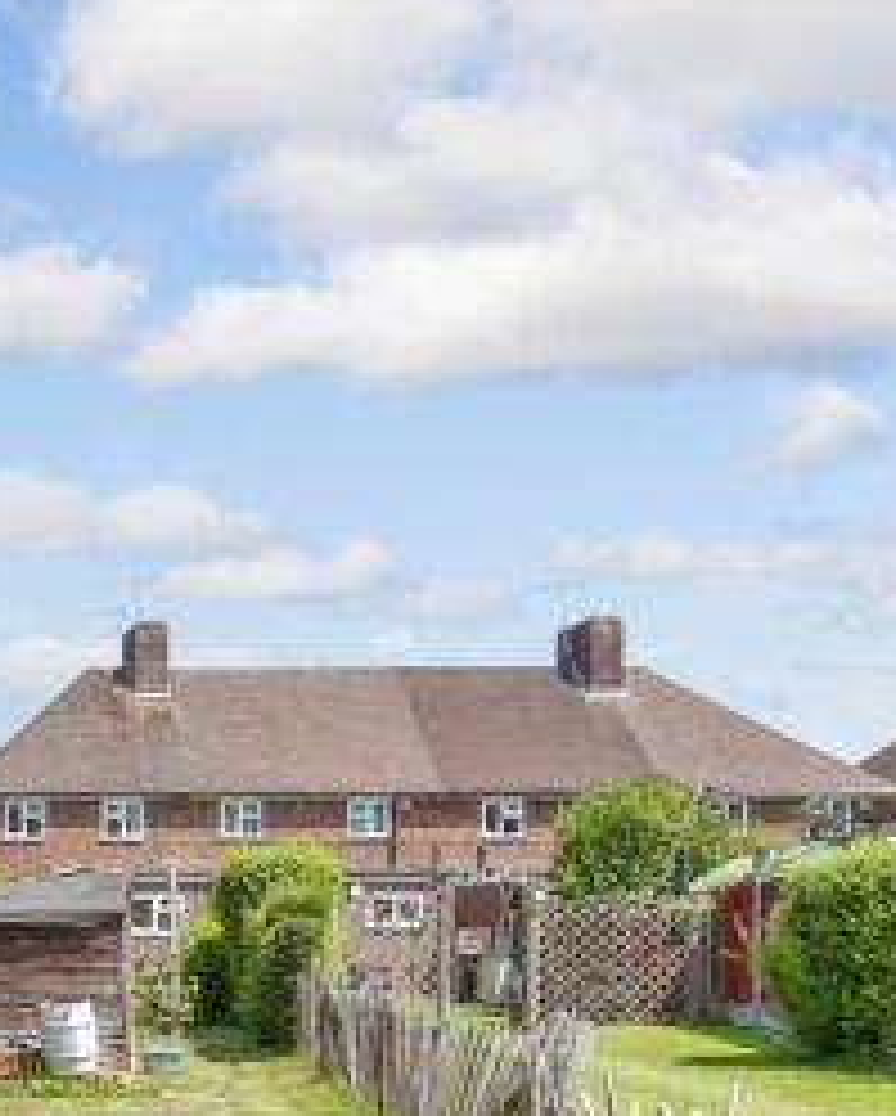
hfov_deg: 24.4
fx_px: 1721
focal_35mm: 52
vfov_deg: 34.3
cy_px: 970
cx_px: -353
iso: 160
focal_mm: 14
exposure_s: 1/320
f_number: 8
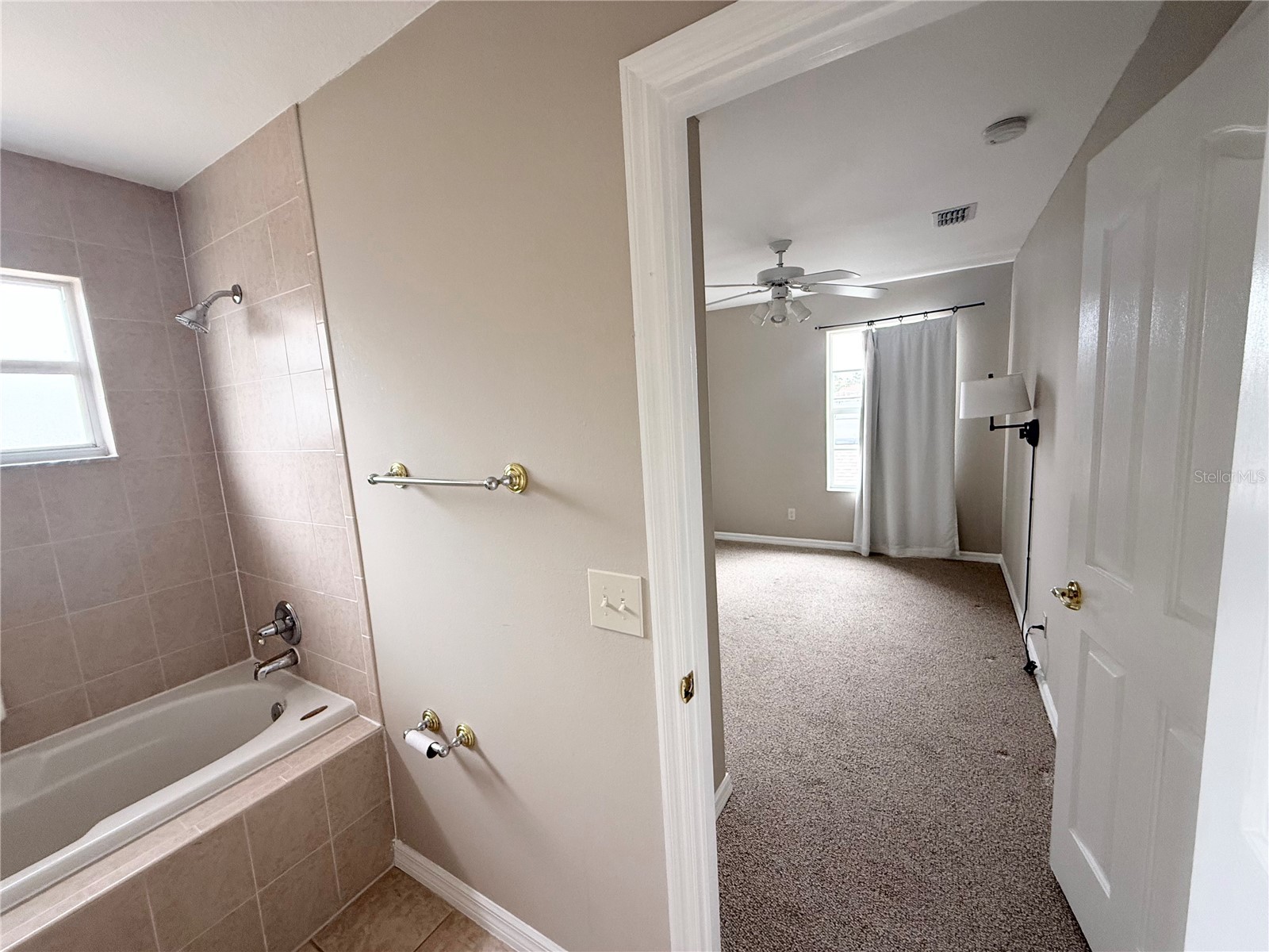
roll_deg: +3.5
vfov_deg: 85.7
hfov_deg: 102.1
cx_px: 634
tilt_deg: -7.1
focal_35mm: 14
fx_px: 513
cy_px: 476
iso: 250
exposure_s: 1/99
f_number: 2.2
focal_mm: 2.22
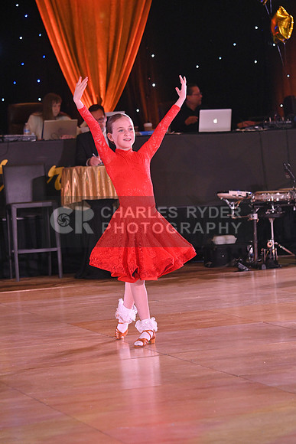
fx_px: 1479
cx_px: 148
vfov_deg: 17.1
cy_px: 222
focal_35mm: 120
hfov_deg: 11.4
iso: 3200
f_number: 6.3
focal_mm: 120
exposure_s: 1/320
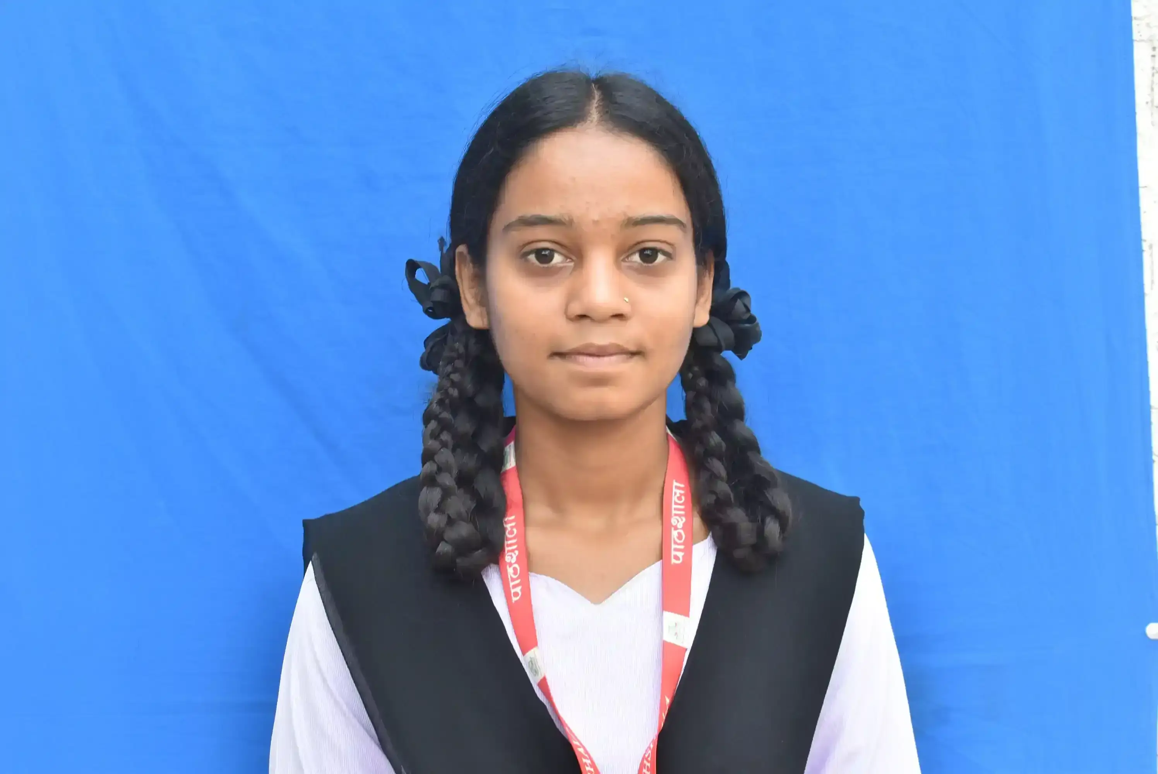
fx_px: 2221
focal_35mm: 69
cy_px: 387
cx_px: 579
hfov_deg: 29.2
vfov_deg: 19.8
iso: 400
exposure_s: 1/60
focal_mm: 46
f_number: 8
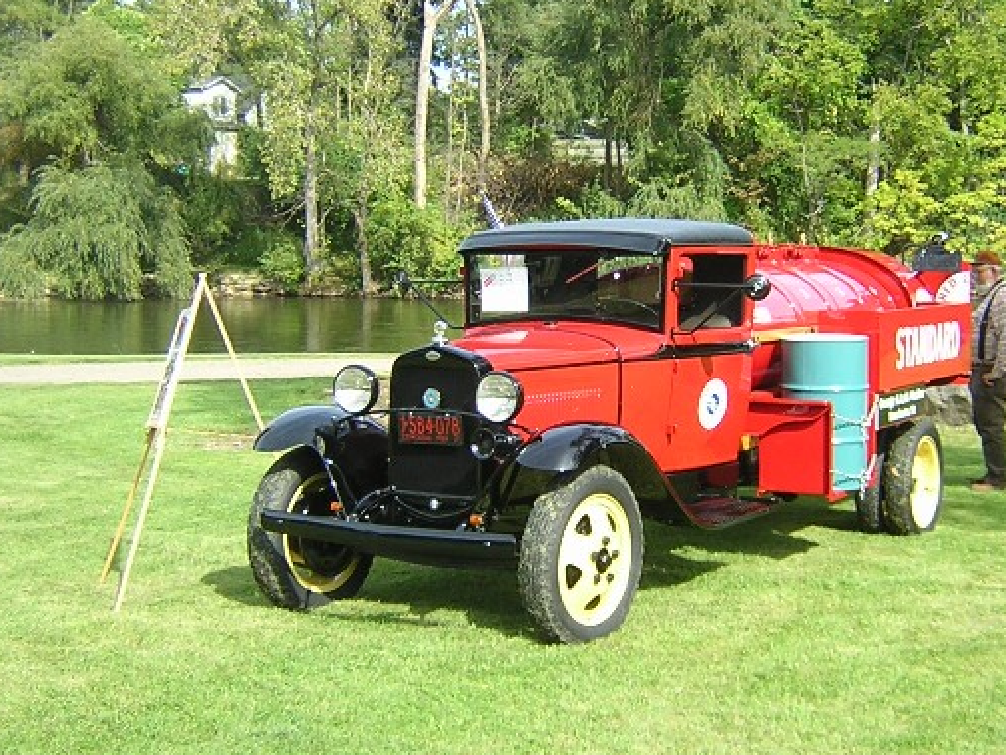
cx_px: 580
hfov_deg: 33.7
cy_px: 299
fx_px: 1657
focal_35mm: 57
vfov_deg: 25.6
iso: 100
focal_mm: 4.7
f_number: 2.6
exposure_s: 1/327
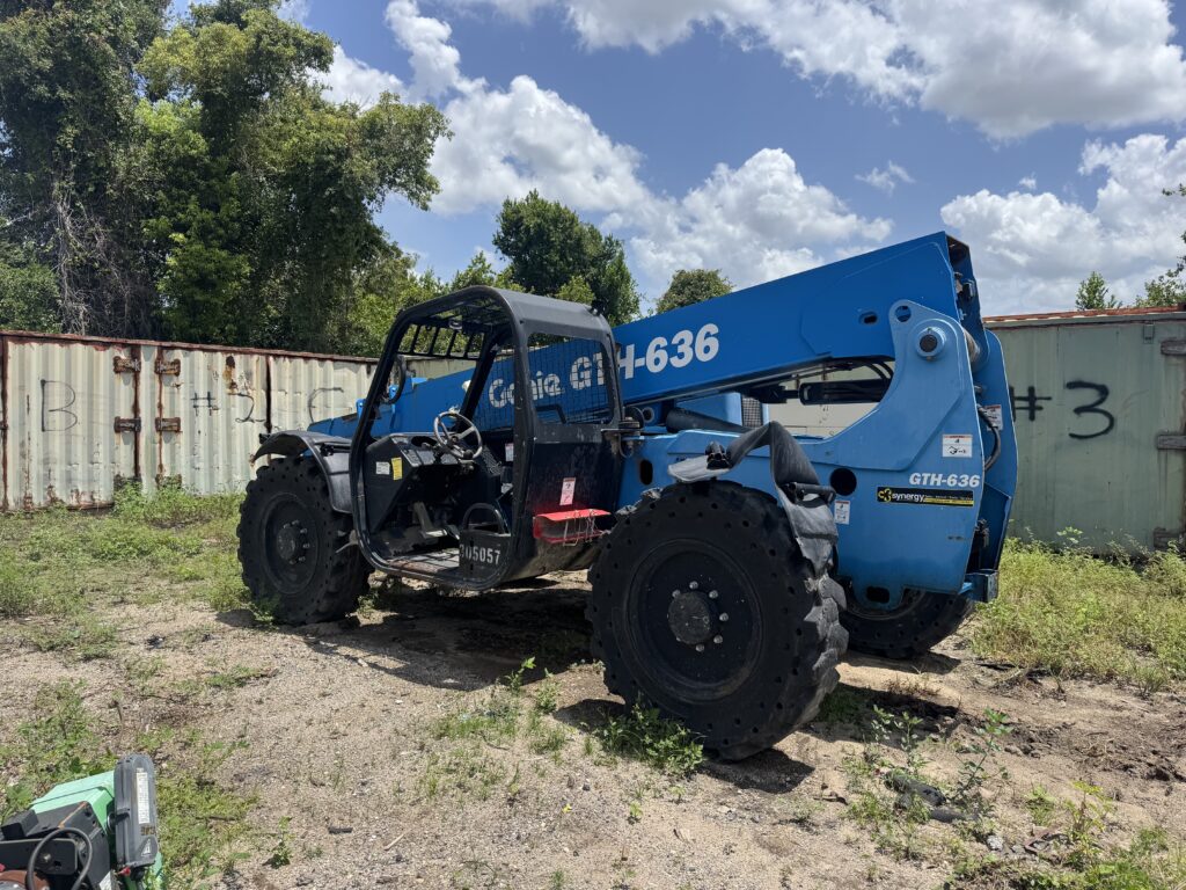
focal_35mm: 24
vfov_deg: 56.8
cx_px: 593
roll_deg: -1.0
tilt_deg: -3.2
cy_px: 445
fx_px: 822
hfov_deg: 71.6
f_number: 1.78
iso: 80
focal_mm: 6.76
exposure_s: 1/4310
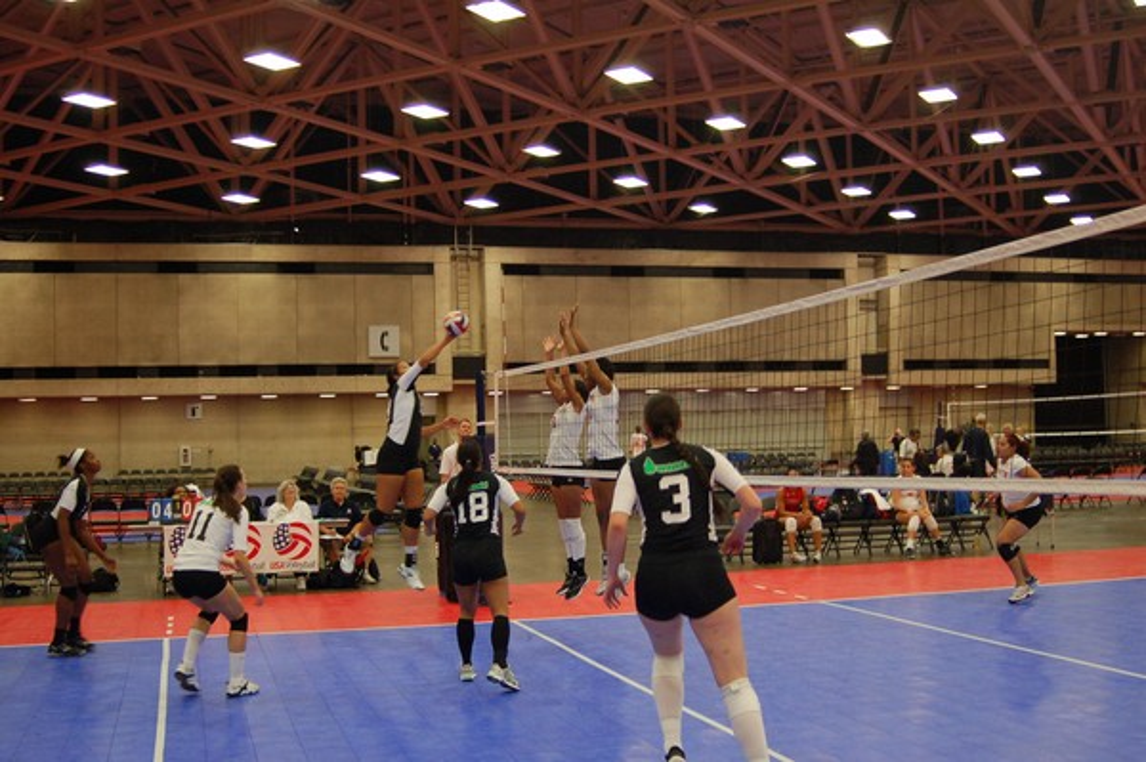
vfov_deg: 31.8
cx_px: 573
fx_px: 1336
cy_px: 381
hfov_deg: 46.4
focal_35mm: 42
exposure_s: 1/160
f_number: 3.3
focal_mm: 28
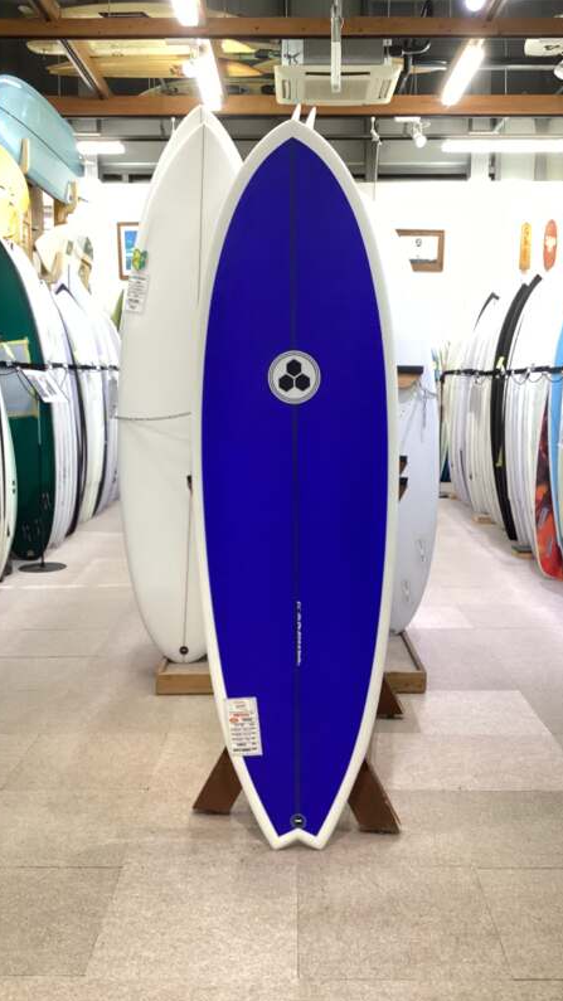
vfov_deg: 58.0
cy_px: 501
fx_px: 903
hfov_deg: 34.6
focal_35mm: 34
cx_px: 285
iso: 250
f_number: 2.4
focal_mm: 3.3
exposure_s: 1/50
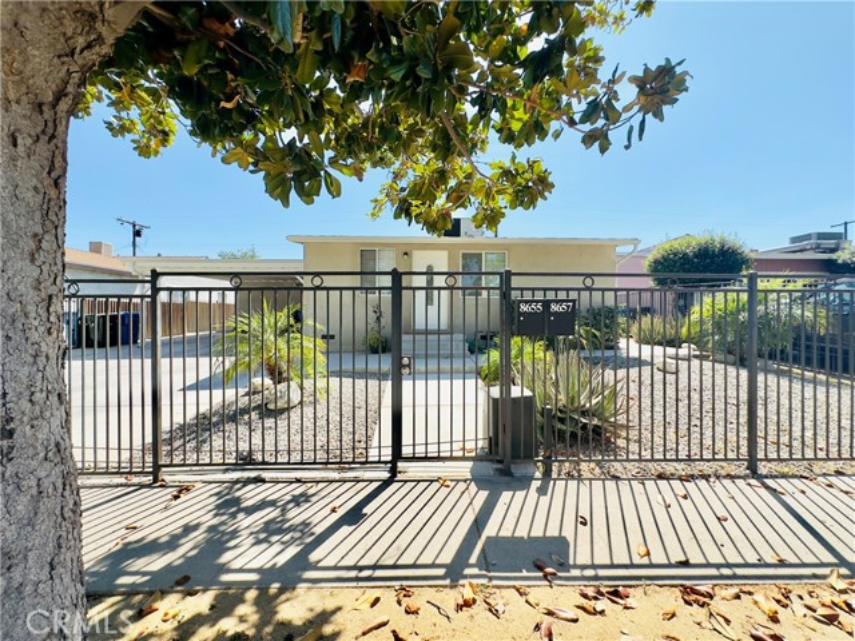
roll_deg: -0.3
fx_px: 346
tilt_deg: +0.0
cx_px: 428
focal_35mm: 14
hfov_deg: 102.1
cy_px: 320
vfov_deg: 85.7
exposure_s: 1/1401
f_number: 2.2
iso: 50
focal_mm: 2.22
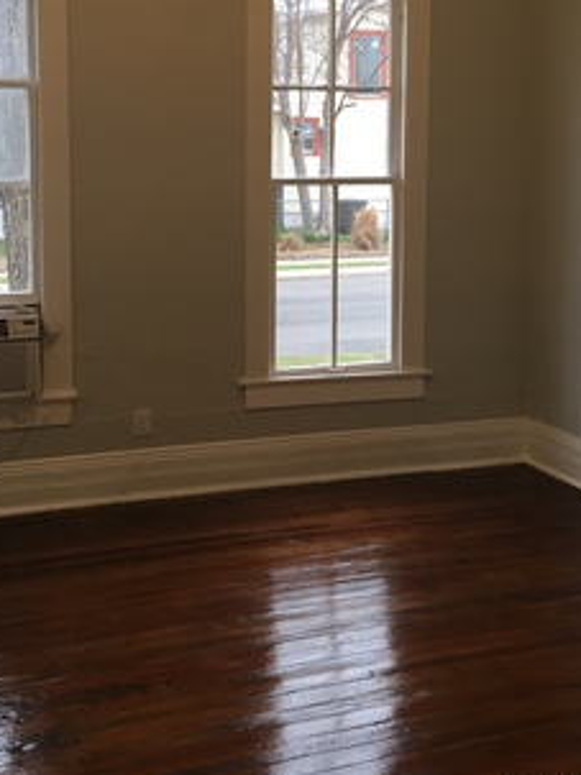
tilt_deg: -4.6
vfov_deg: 40.4
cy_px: 220
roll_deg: -0.1
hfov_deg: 31.4
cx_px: 238
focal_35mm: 46
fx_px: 1030
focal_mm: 4.15
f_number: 2.2
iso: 80
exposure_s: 1/30
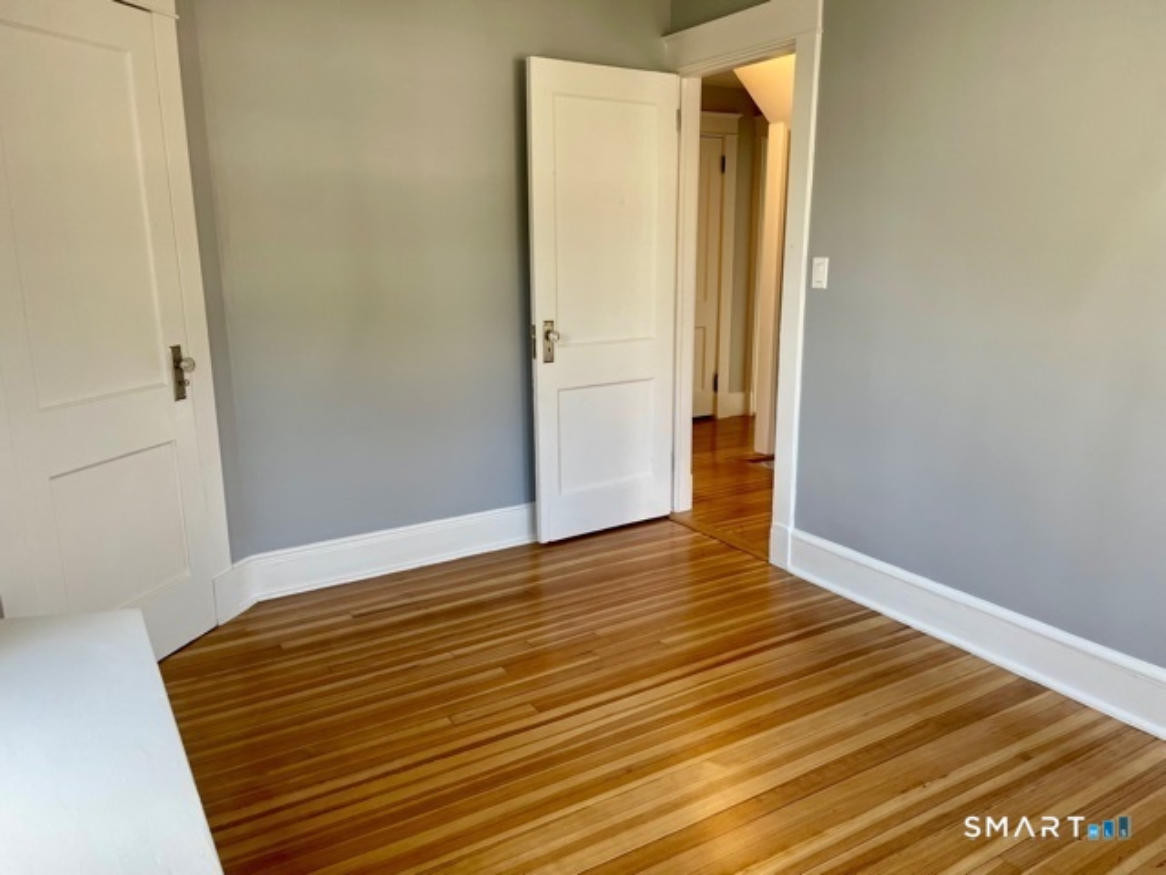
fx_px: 876
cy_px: 438
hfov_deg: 67.3
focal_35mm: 26
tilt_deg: -13.4
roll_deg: +0.2
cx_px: 583
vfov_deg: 53.1
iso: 64
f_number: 1.6
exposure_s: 1/121
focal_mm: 4.2
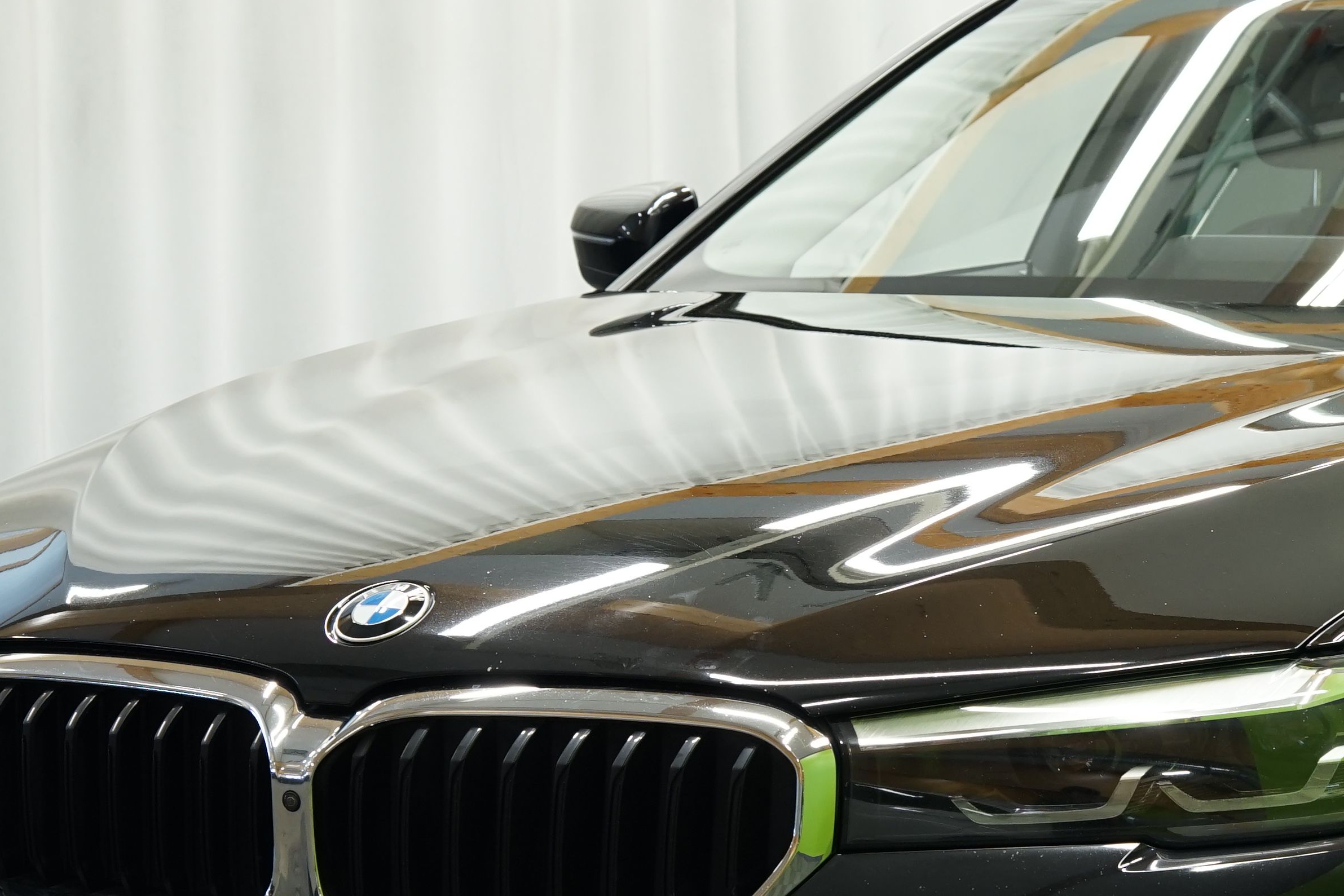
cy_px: 562
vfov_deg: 9.7
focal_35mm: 141
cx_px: 1188
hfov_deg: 14.4
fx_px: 5264
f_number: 5.6
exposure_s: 1/15
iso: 500
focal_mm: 56
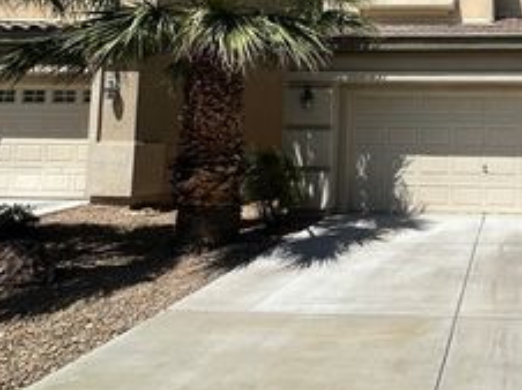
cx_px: 490
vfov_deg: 44.4
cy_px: 117
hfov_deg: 50.3
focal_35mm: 31
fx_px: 467
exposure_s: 1/3040
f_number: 2.2
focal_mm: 2.22
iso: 50
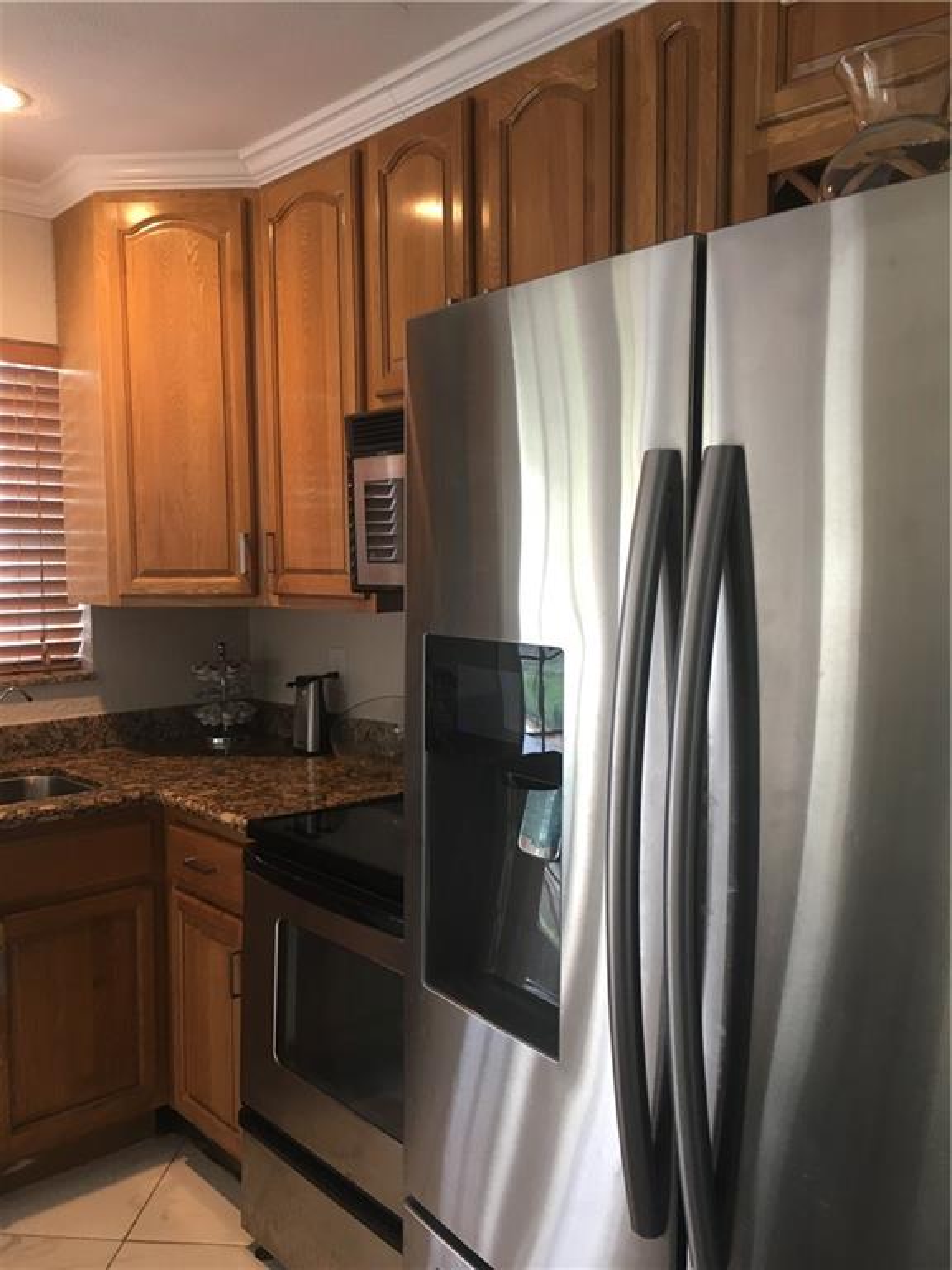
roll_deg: +0.2
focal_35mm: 29
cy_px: 635
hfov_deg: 48.2
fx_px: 1063
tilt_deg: -3.8
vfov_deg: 61.7
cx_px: 476
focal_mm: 4.15
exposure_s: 1/33
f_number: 2.2
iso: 100
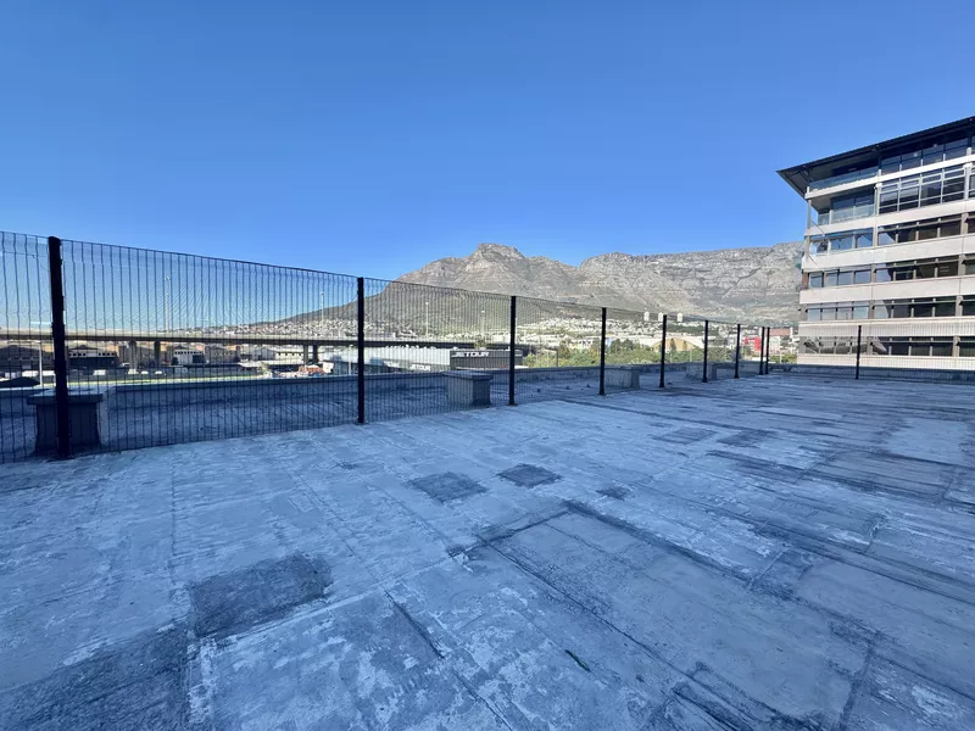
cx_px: 488
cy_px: 366
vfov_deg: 85.7
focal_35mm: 14
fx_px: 394
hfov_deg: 102.1
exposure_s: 1/899
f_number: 2.2
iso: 50
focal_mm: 2.22
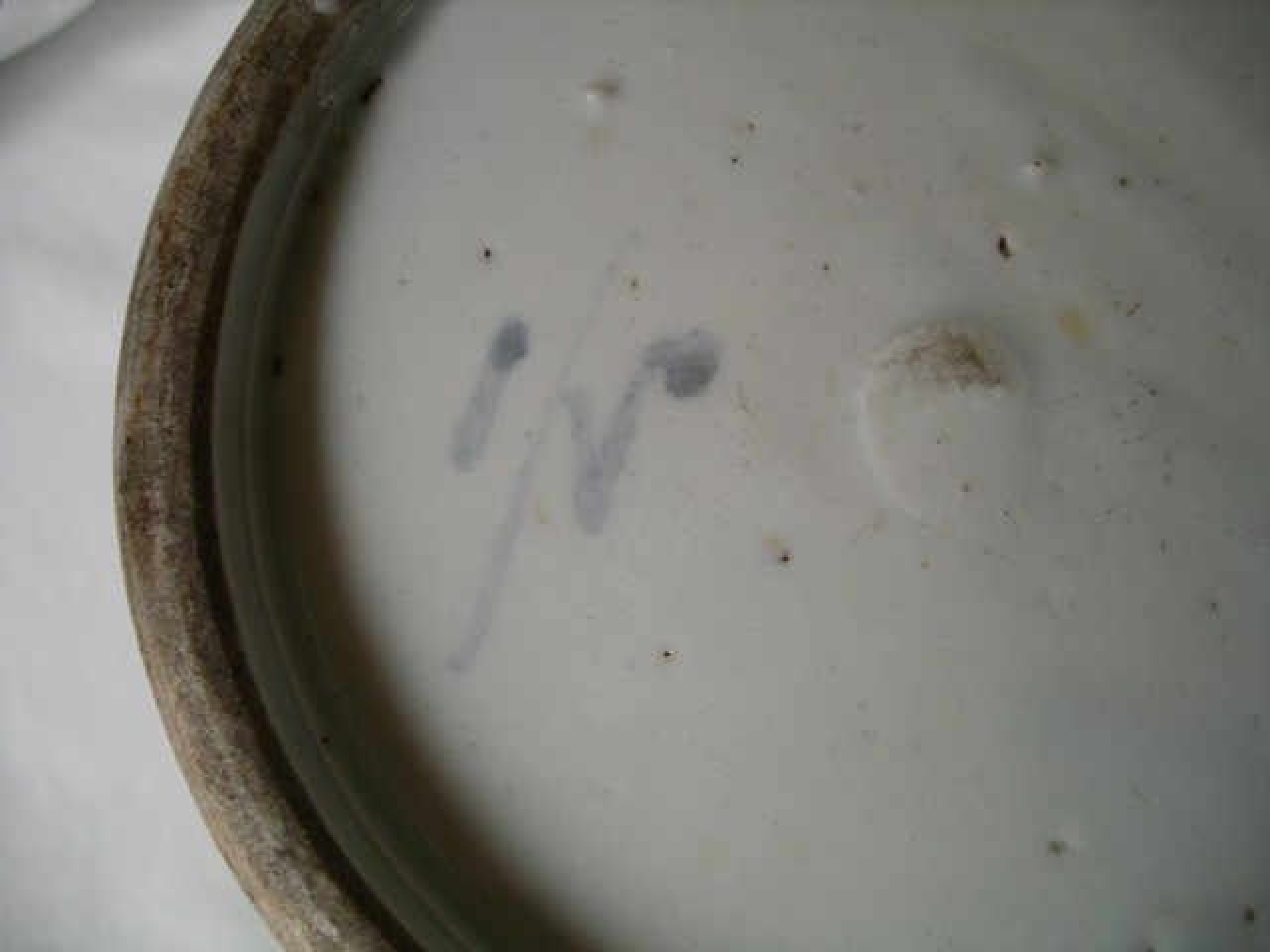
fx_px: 1357
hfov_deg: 50.1
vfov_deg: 38.7
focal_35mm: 37
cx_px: 635
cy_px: 476
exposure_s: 1/30
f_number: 2.8
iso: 80
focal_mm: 7.8
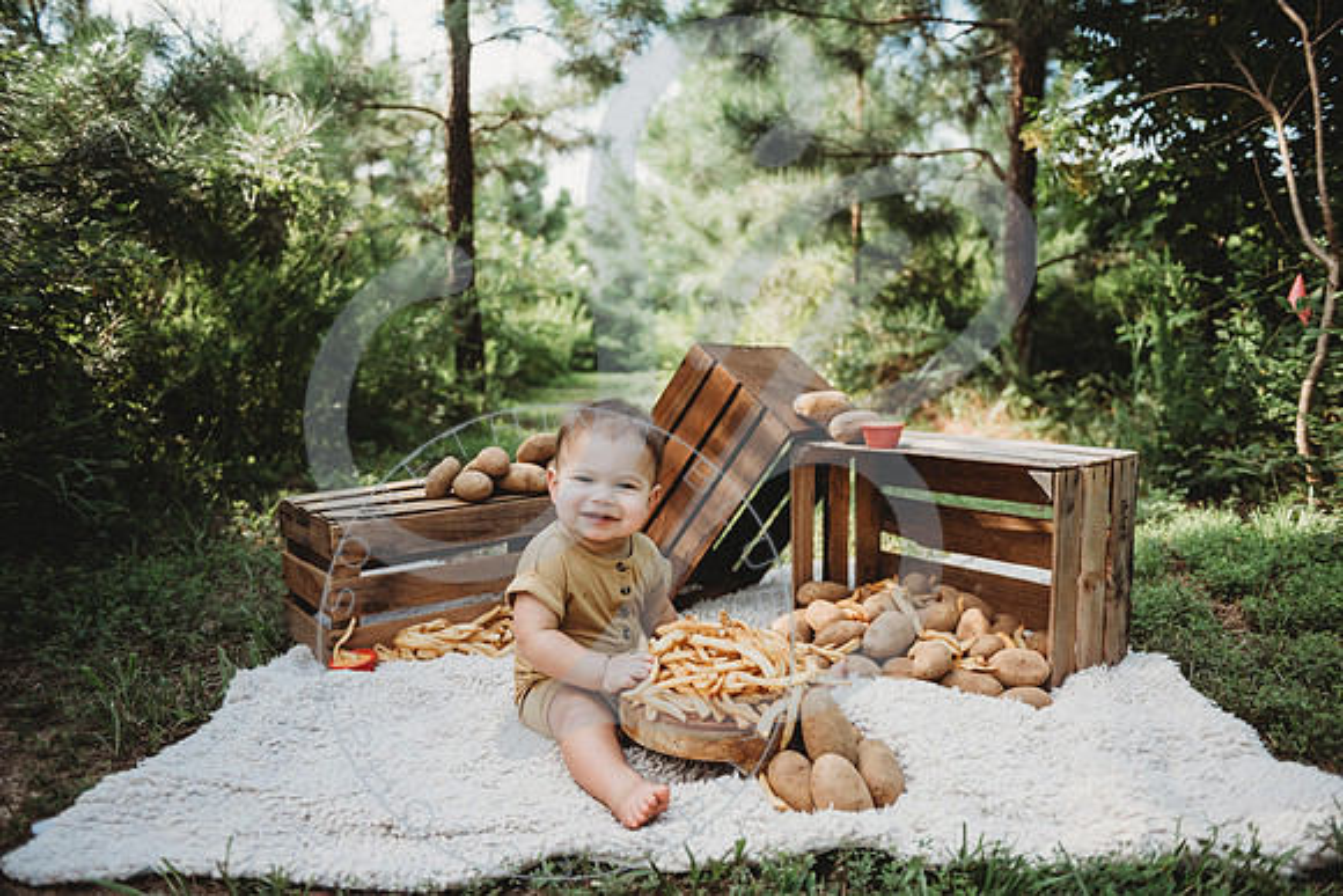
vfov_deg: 46.4
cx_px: 672
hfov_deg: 65.5
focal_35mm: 28
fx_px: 1045
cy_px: 448
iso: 100
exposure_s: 1/320
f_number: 2.8
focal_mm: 28
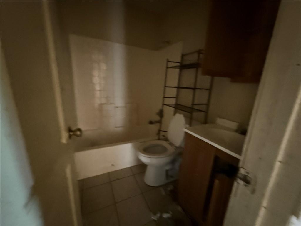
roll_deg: -4.5
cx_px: 150
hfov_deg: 102.1
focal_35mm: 14
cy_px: 113
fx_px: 122
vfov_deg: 85.7
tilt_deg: -12.1
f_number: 2.2
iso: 2500
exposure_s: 1/29
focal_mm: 2.22
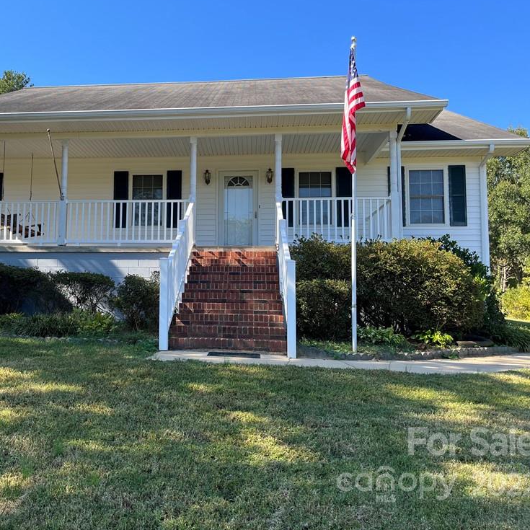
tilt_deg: +5.9
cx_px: 184
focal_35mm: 32
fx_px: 554
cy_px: 255
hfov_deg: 50.3
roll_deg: -0.3
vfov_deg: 51.1
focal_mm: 5.1
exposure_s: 1/1075
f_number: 1.6
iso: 50
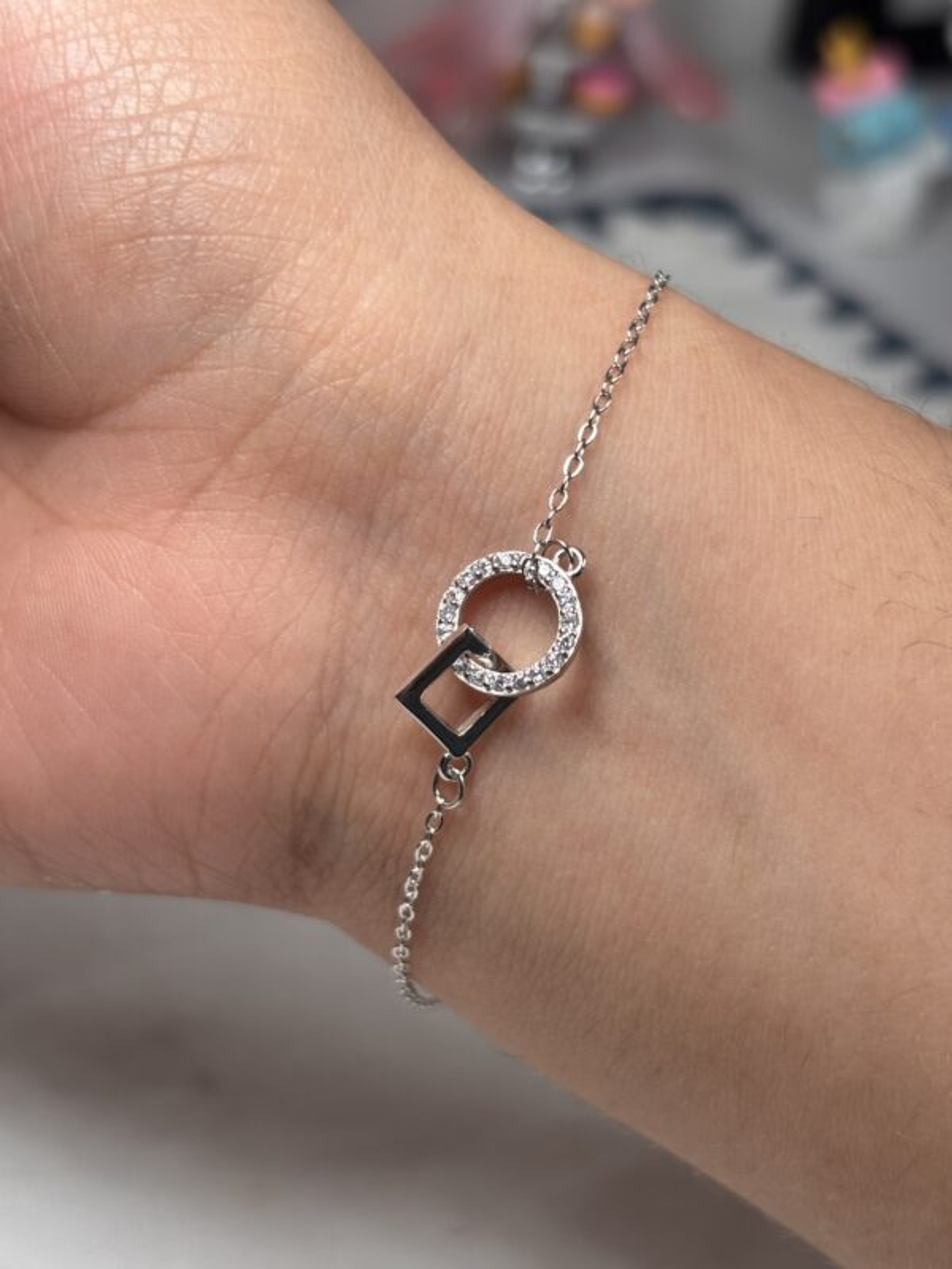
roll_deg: -7.0
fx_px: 1907
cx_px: 476
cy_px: 634
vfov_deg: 36.8
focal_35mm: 52
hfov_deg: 28.0
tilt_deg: -37.0
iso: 32
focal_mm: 5.96
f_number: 1.6
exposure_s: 1/251
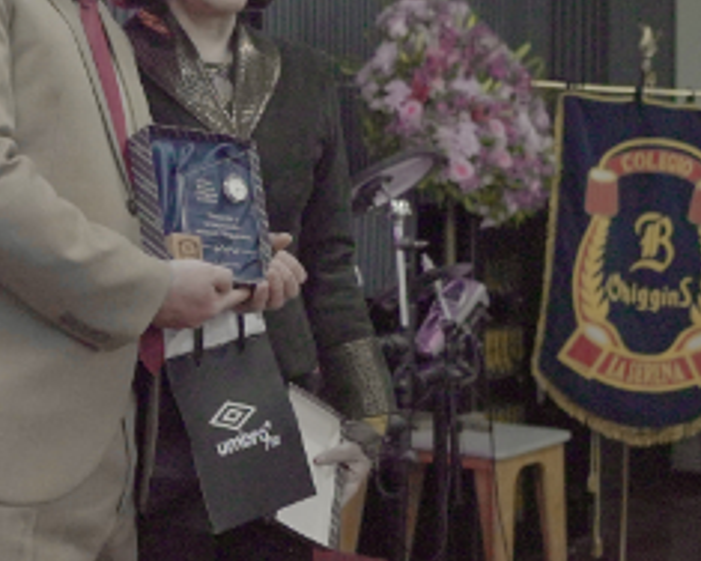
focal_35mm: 72
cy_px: 224
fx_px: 1494
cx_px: 30
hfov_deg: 25.3
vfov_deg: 21.2
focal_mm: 20
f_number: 1.8
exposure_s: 1/250
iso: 16000
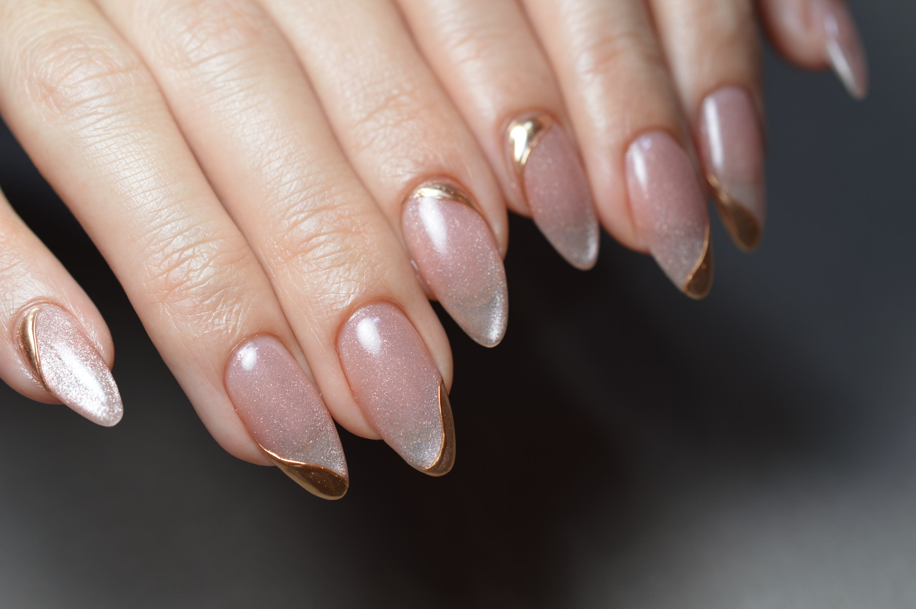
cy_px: 304
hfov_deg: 33.4
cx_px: 458
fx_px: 1525
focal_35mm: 60
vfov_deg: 22.6
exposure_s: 1/125
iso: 100
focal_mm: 40
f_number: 5.6
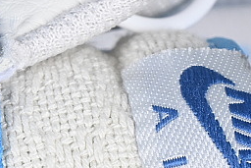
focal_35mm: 316
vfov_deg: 4.3
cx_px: 108
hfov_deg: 6.5
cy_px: 192
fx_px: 2204
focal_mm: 50
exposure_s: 1/80
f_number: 7.1
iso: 160
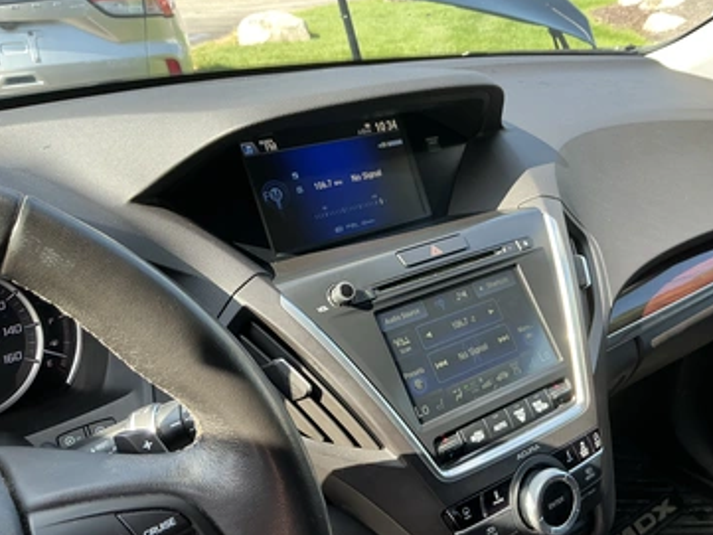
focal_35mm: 31
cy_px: 290
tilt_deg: -25.9
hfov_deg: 58.2
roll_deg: +2.6
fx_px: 639
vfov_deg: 45.4
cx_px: 391
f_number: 1.8
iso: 25
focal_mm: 3
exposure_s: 1/122
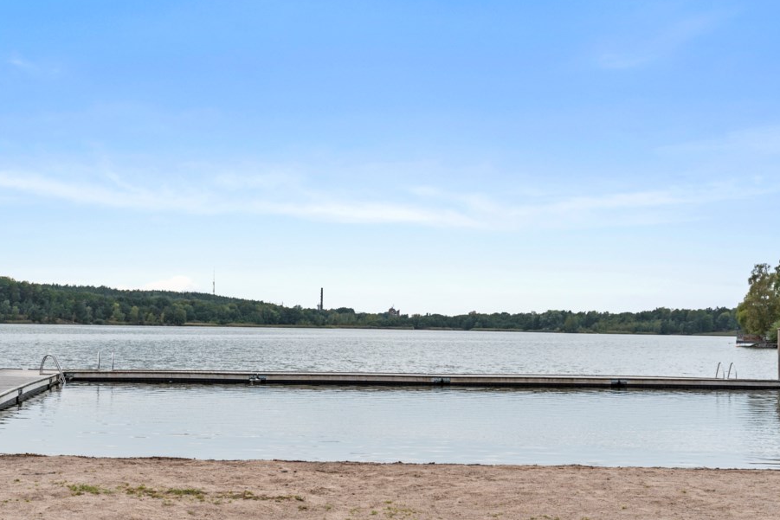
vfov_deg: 25.1
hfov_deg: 36.7
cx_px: 312
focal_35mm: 54
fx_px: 1170
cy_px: 288
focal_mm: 38
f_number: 8
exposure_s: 1/250
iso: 320
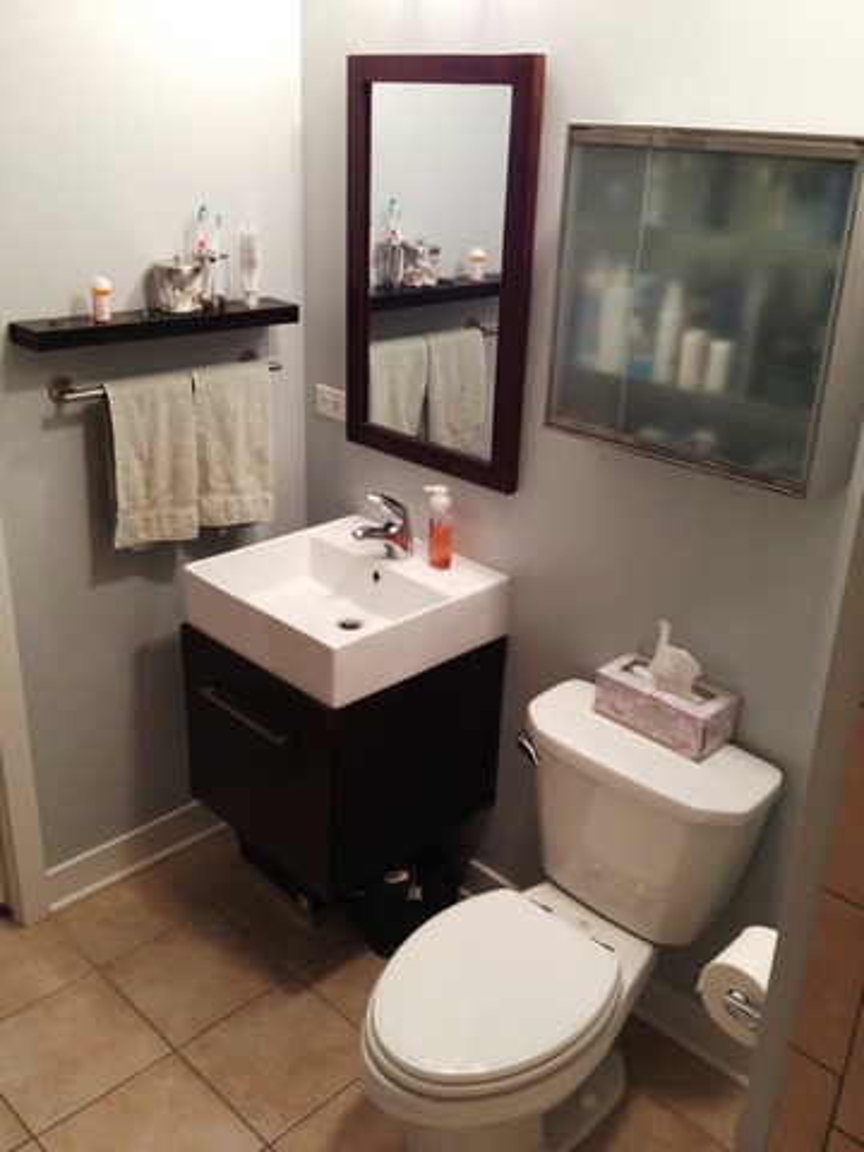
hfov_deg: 40.7
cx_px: 432
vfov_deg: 52.6
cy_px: 576
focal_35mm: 35
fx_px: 1165
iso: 160
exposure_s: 1/20
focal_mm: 4.28
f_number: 2.4
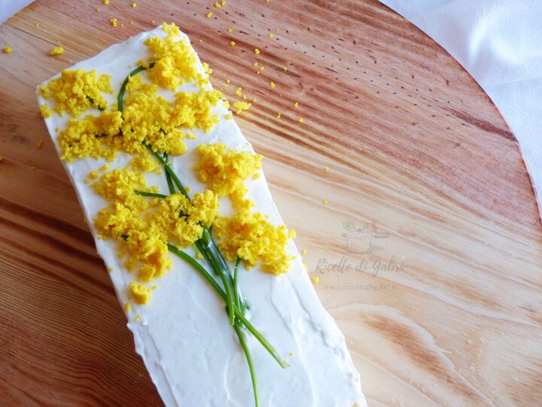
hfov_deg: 25.0
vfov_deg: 18.9
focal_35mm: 78
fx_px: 1221
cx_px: 271
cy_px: 204
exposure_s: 1/60
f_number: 2.8
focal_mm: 14
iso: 125
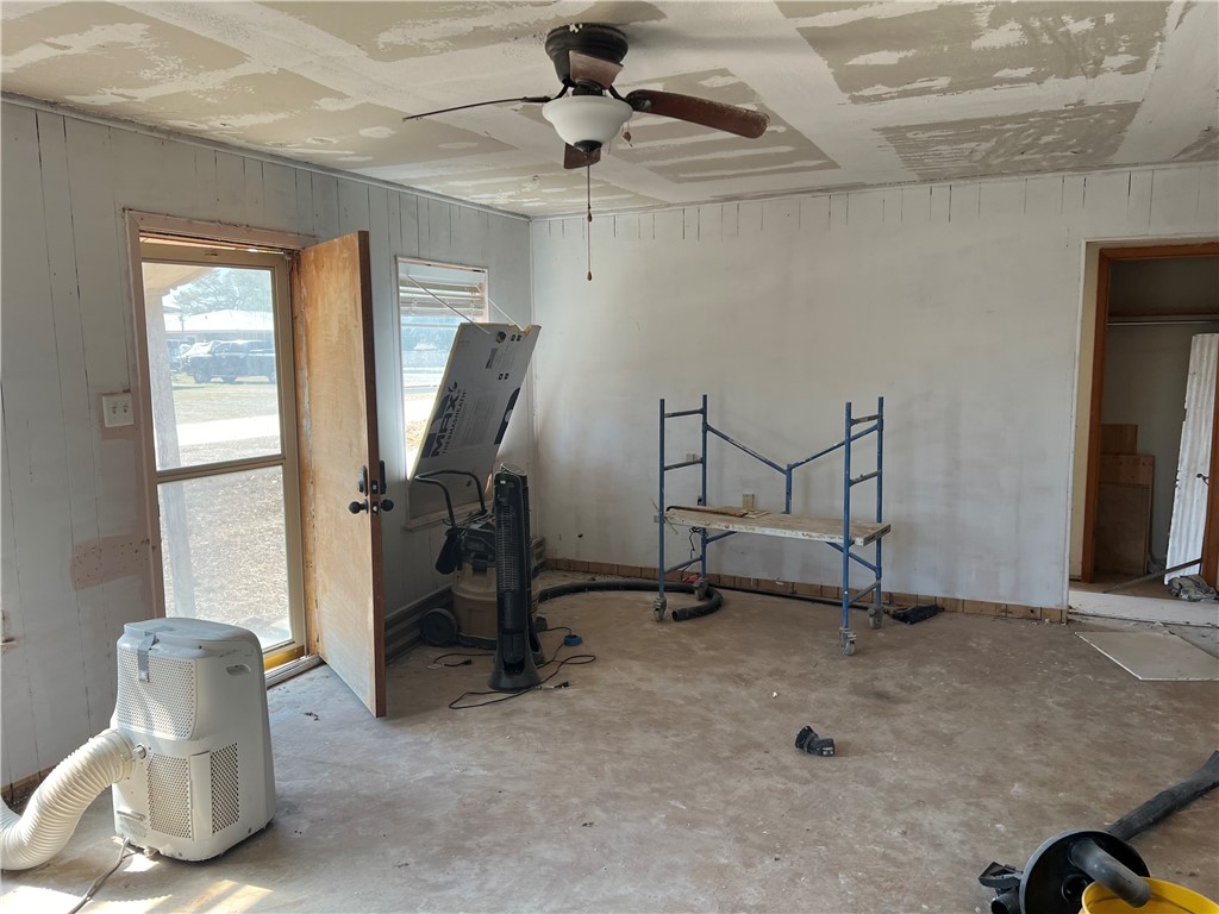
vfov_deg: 53.1
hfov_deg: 67.3
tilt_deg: -4.7
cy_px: 457
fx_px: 916
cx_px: 610
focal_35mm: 26
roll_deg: +0.3
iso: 40
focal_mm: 5.7
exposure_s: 1/244
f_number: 1.5
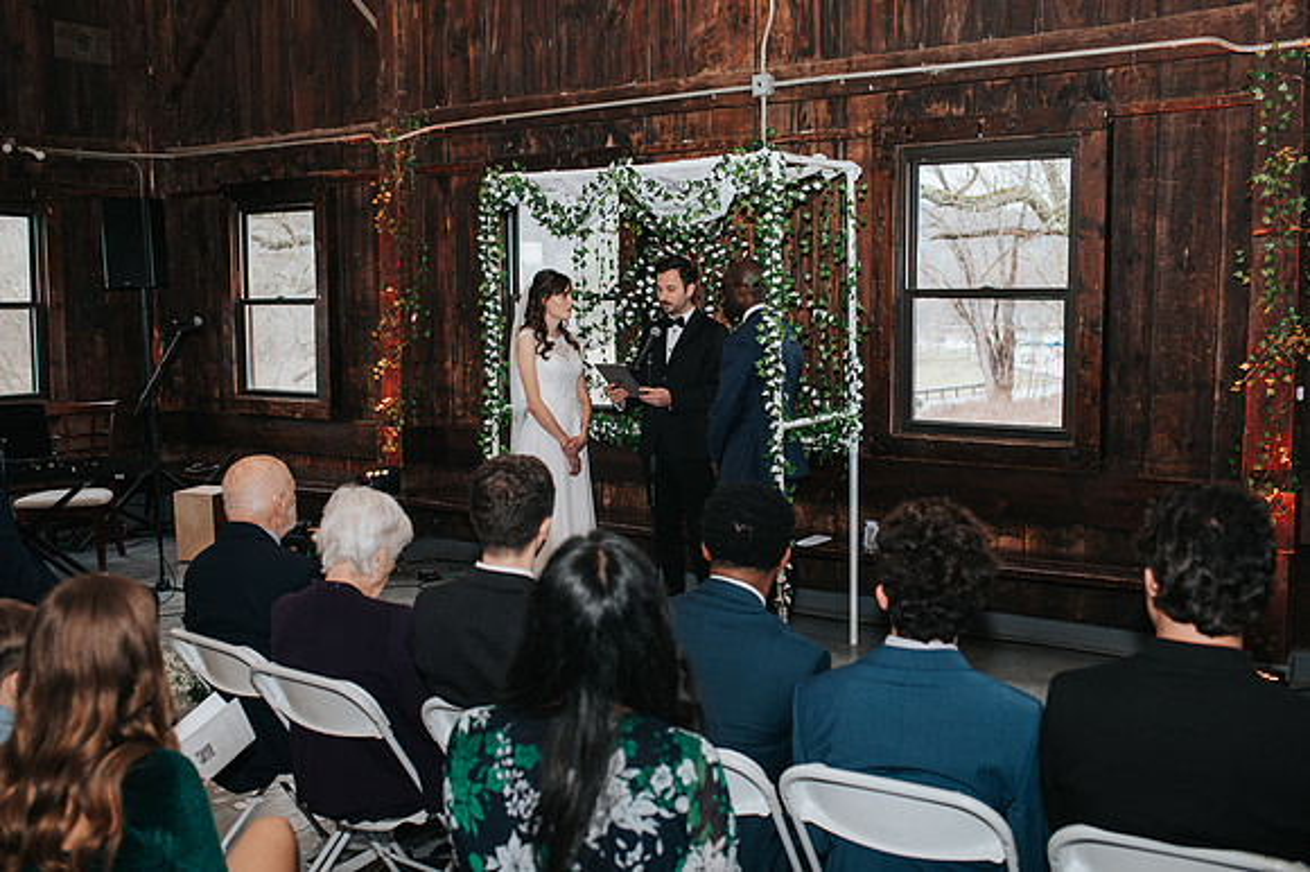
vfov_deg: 36.7
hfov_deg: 53.0
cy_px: 434
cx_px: 658
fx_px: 1313
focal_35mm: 36
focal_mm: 35
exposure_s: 1/200
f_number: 3.2
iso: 1000
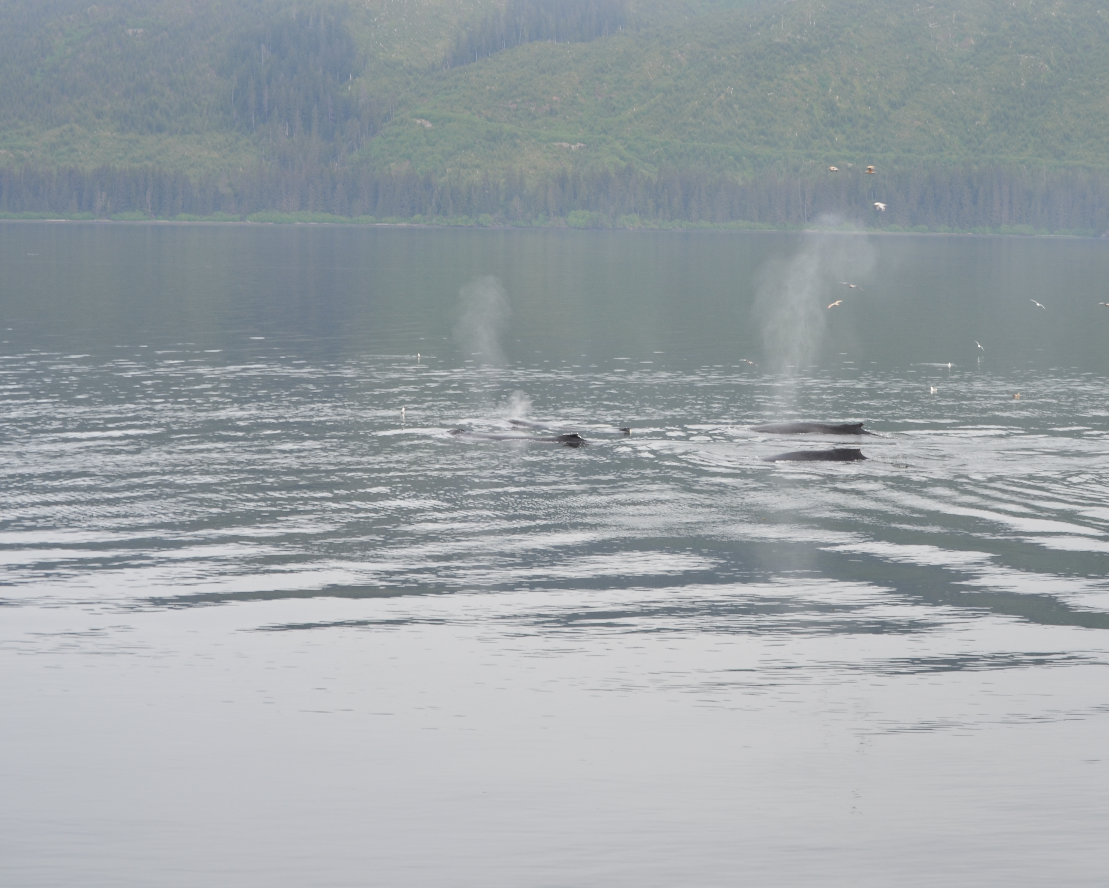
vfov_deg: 16.4
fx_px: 3071
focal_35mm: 94
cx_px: 667
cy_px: 445
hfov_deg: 20.4
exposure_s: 1/80
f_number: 10
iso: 200
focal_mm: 55
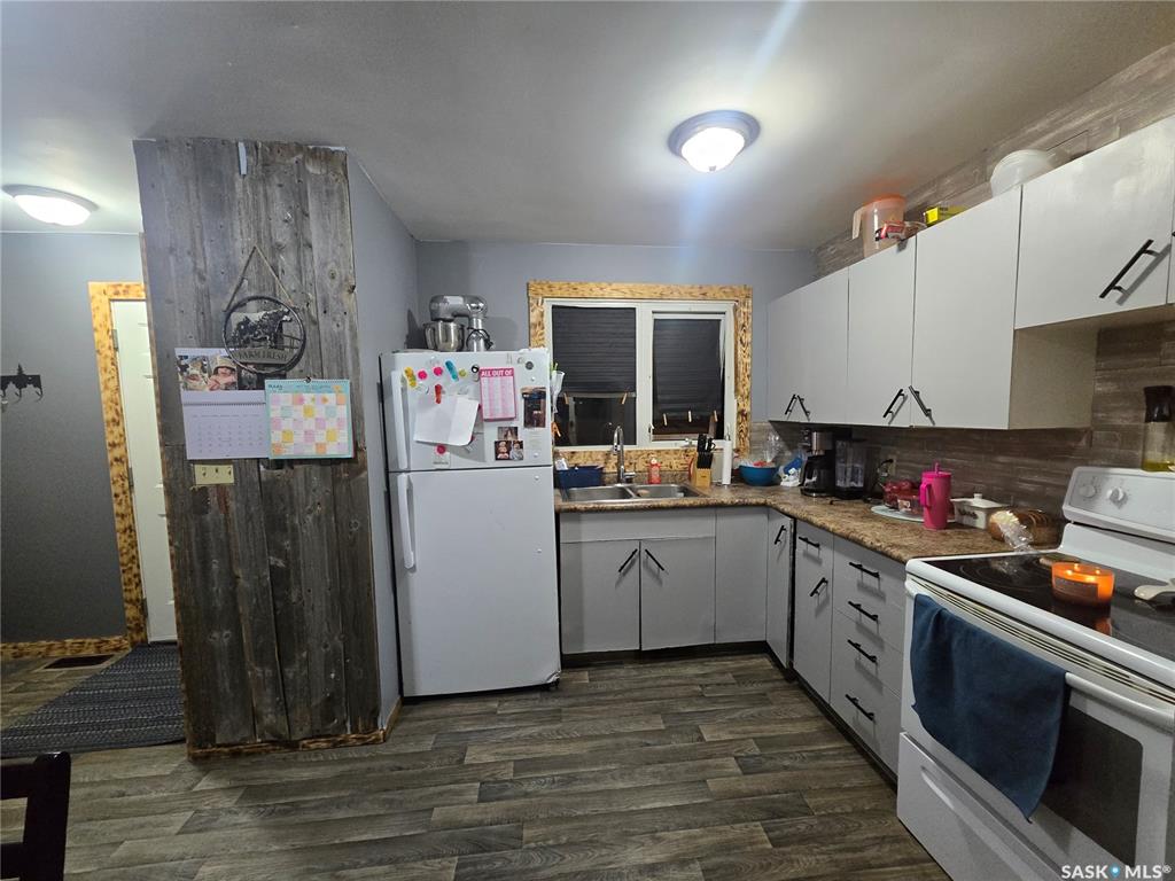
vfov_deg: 89.9
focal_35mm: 13
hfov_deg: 106.2
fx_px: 441
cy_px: 440
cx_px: 588
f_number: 2.2
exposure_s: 1/60
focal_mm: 2.2
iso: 800
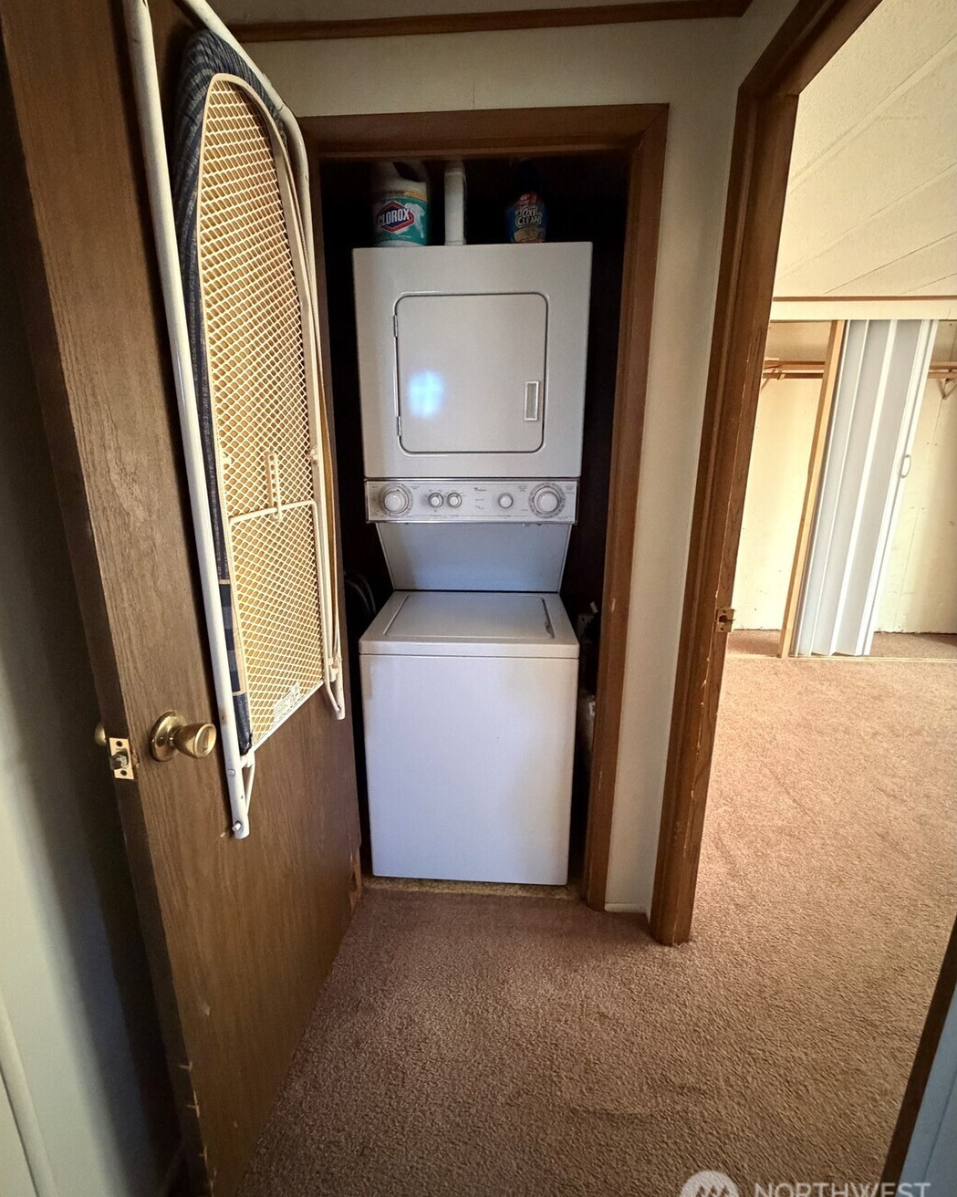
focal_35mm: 15
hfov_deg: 84.0
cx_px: 466
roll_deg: -0.3
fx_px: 531
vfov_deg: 96.8
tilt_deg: -13.7
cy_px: 586
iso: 1250
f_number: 2.2
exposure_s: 1/49
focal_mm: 2.22
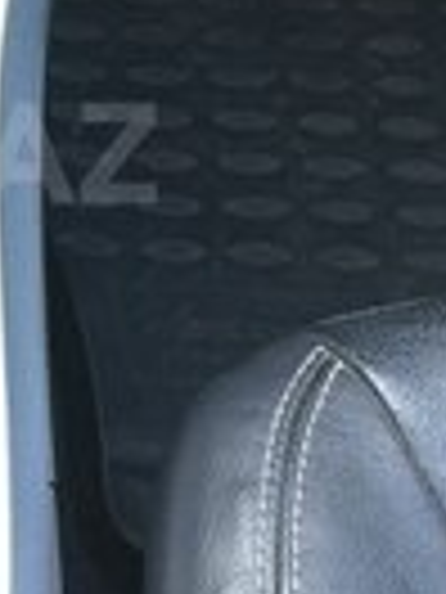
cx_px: -189
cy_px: 153
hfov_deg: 13.0
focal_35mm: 109
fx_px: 1873
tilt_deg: -50.4
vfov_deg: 17.9
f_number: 2.2
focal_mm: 4.15
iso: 125
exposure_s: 1/33
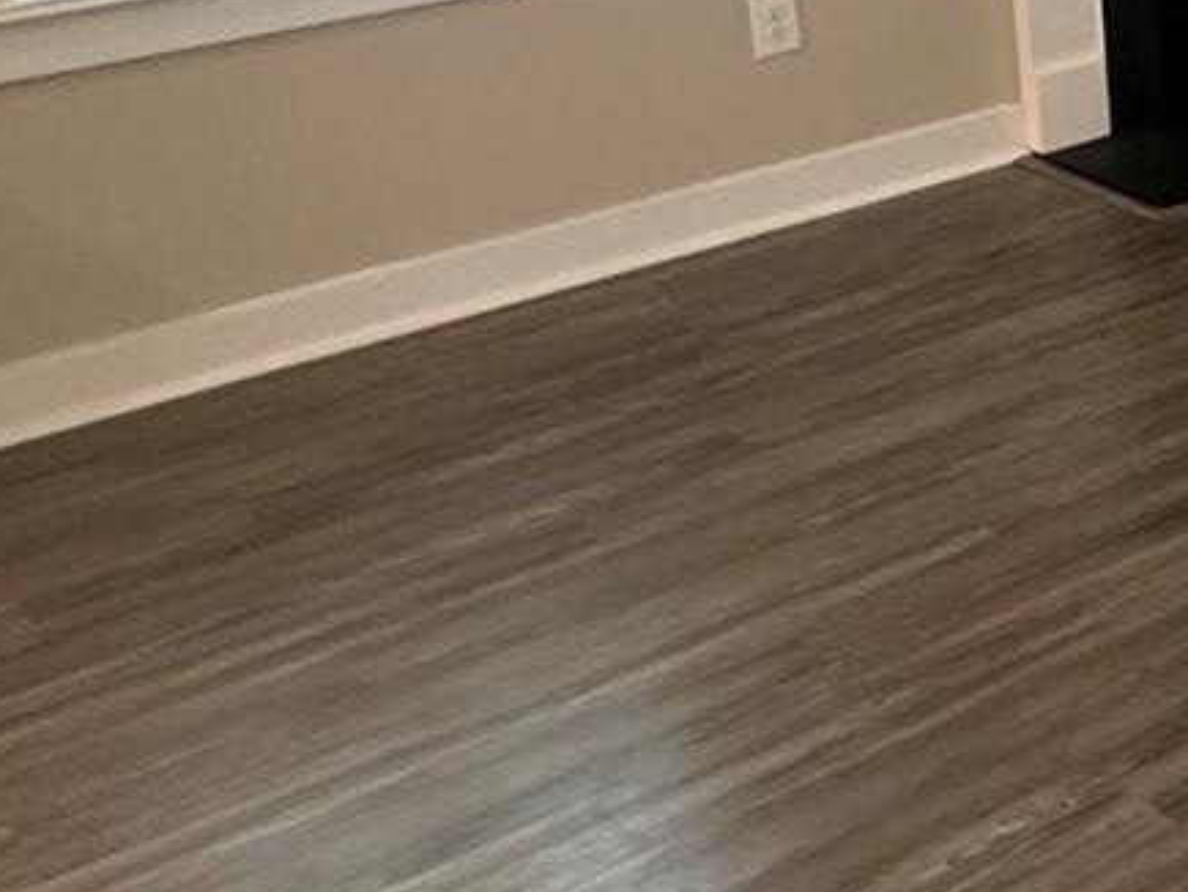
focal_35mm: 66
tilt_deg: -7.4
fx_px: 2266
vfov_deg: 20.3
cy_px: -276
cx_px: 2042
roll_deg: -0.2
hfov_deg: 21.4
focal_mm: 2.22
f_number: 2.2
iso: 200
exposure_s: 1/60
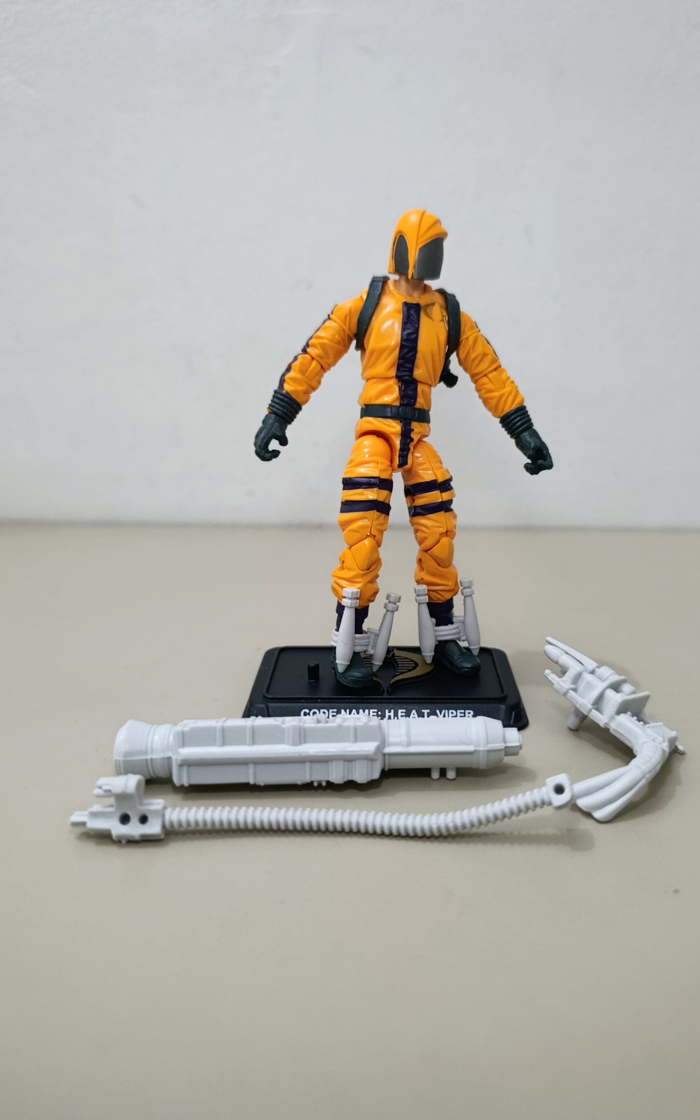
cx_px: 396
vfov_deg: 72.5
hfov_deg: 49.1
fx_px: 763
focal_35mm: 25
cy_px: 567
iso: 1045
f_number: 1.65
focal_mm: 6.11
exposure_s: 1/33.3
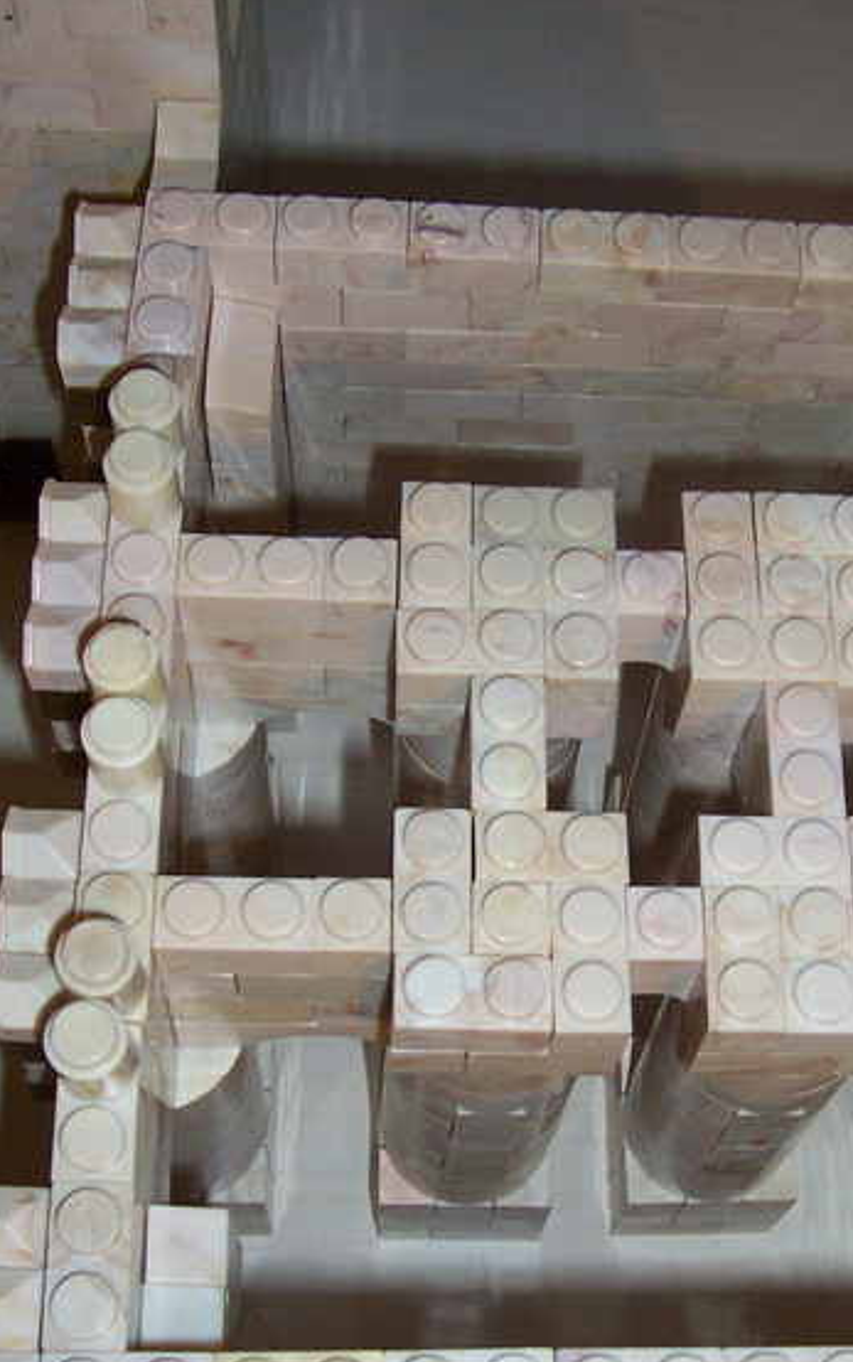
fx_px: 1931
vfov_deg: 38.8
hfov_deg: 24.8
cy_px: 777
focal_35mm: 52
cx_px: 573
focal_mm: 5.6
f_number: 2.7
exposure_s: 1/60
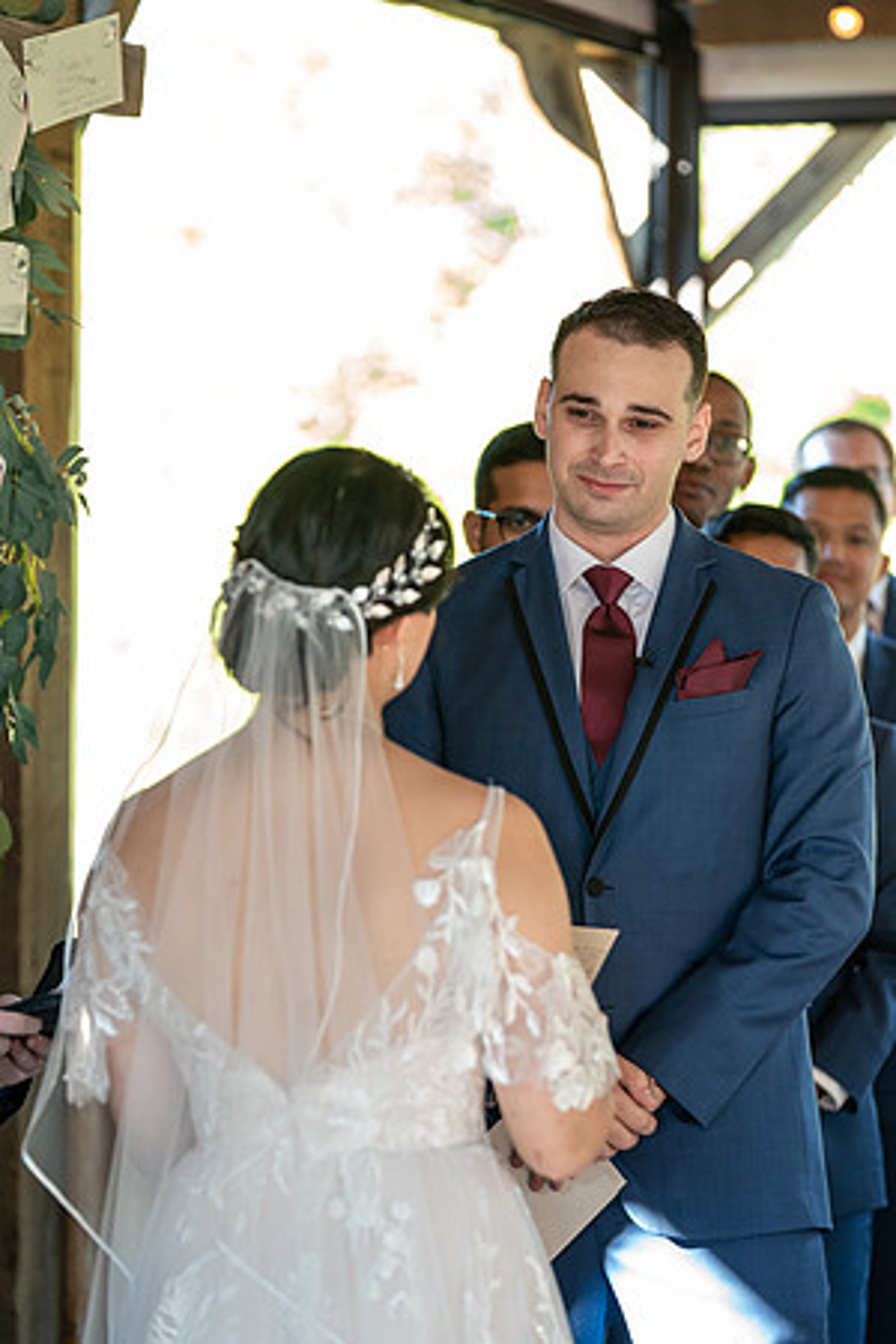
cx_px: 448
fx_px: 4853
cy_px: 672
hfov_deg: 10.5
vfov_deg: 15.8
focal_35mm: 130
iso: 2000
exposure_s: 1/200
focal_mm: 130
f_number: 4
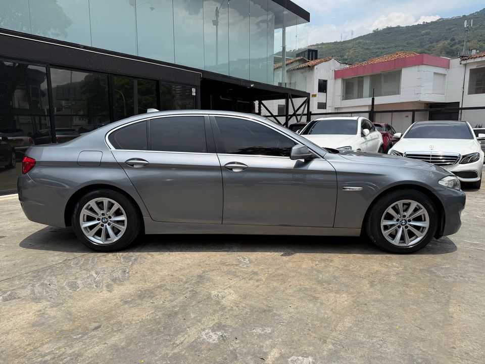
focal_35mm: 24
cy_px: 182
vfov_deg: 56.8
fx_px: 336
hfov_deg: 71.6
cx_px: 242
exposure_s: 1/5714
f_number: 1.78
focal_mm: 6.76
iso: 80
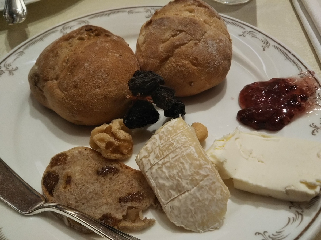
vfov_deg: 46.8
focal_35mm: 30
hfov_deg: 60.0
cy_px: 120
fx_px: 278
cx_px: 160
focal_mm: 4
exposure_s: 1/30
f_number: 2.2
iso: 50
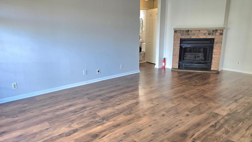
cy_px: 71
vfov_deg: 44.4
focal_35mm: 26
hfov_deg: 71.9
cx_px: 125
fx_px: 174
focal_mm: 6.3
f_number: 1.7
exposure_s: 1/120
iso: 250
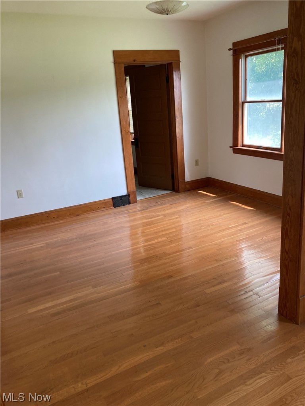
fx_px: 329
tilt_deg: -13.6
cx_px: 152
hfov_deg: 49.7
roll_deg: +3.0
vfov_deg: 63.4
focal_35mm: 28
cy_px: 203
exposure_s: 1/97
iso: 80
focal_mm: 3.99
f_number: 1.8
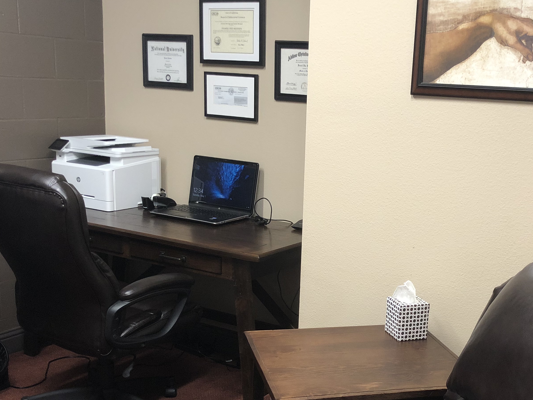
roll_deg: -2.6
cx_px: 350
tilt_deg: -13.9
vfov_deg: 30.6
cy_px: 274
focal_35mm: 47
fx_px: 724
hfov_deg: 40.0
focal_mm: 4
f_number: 1.8
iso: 50
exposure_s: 1/17
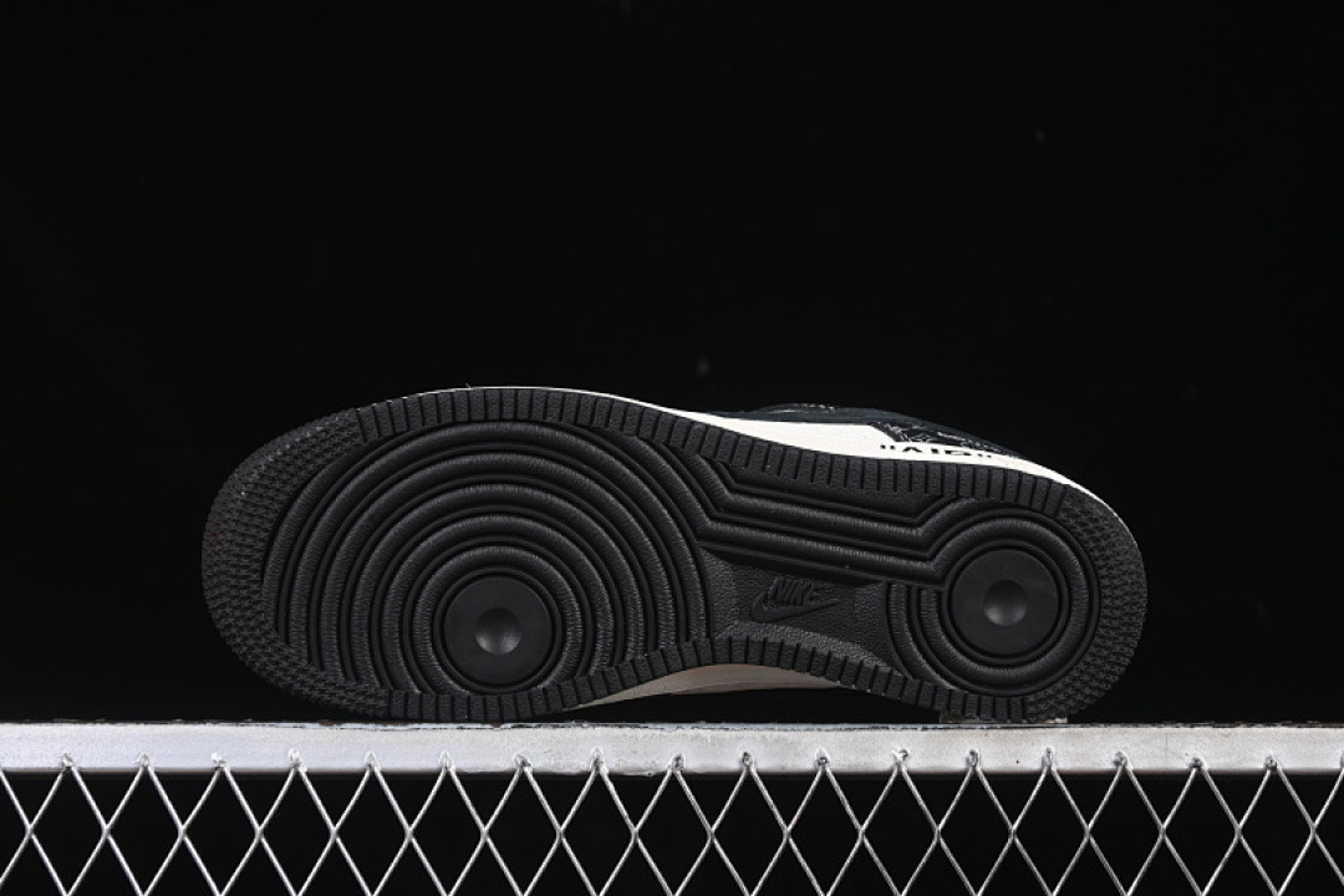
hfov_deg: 27.0
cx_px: 672
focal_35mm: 75
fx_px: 2800
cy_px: 448
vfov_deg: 18.2
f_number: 6.3
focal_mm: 50
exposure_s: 1/60
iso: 160
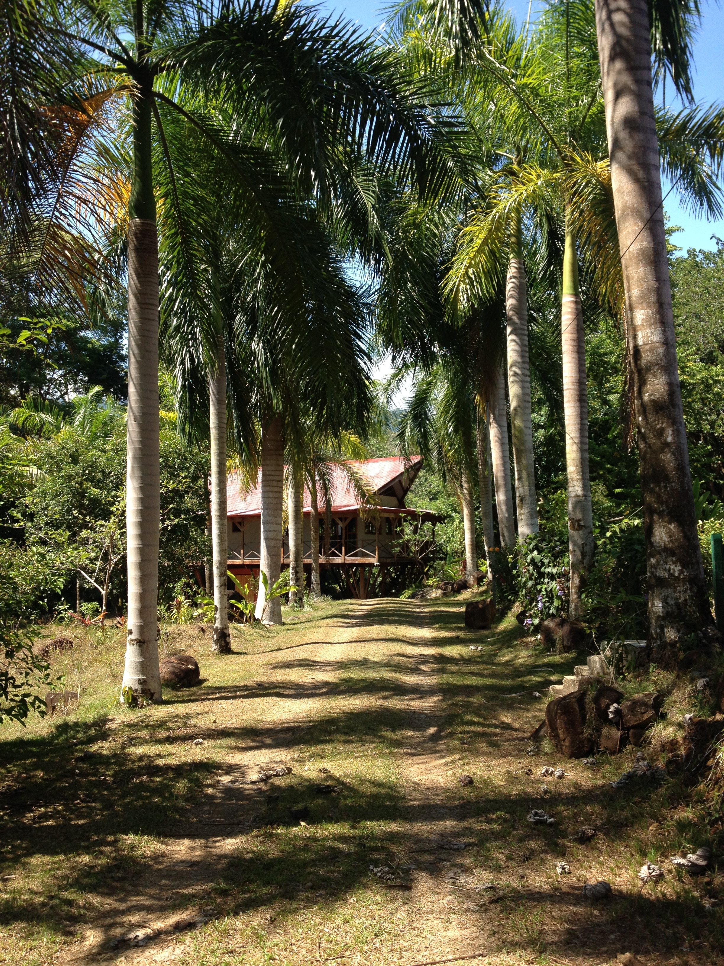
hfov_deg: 40.7
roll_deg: +1.3
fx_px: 976
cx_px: 362
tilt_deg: +2.3
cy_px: 483
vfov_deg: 52.6
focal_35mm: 35
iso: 50
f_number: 2.4
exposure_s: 1/575
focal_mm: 4.28
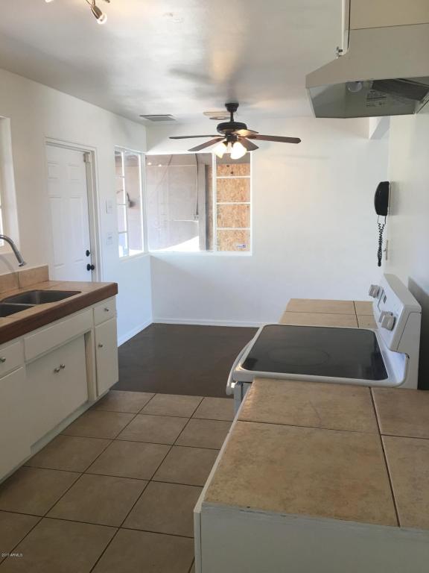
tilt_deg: -8.3
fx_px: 479
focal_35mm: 29
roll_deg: +1.1
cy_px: 286
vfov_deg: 61.7
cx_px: 214
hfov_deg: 48.2
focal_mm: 4.15
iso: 32
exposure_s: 1/33
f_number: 2.2
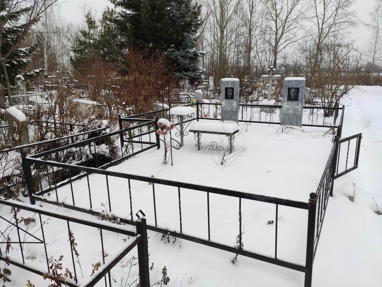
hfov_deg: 67.3
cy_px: 144
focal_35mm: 26
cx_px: 191
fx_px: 287
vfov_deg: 53.1
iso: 112
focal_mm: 4.77
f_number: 1.75
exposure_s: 1/467
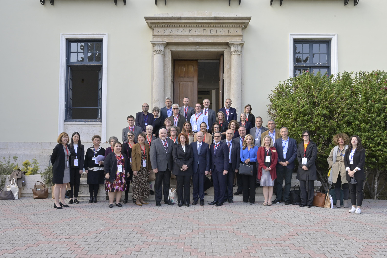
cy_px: 129
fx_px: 349
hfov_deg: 58.0
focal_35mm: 32
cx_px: 194
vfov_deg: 40.5
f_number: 14
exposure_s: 1/200
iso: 1250
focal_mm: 32.5
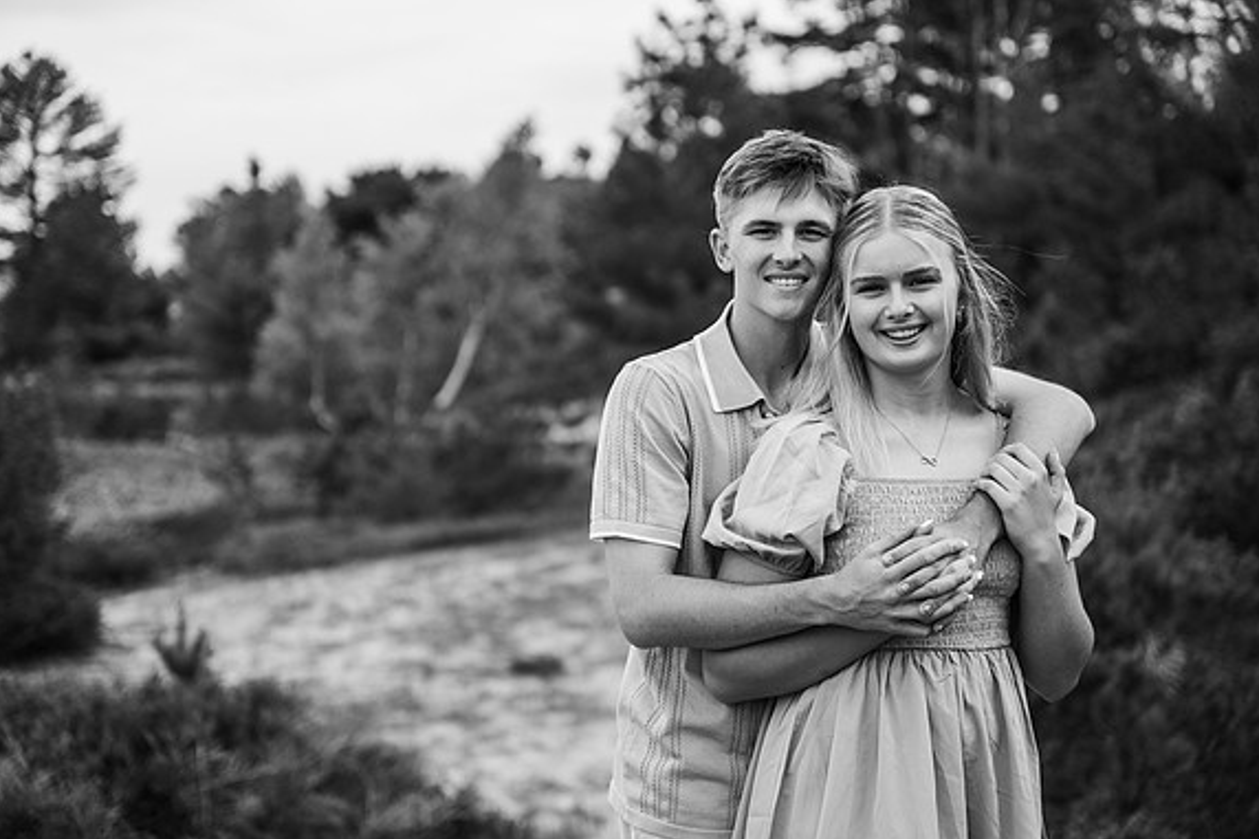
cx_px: 627
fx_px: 2482
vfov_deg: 19.2
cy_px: 424
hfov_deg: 28.5
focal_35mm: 71
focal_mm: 70
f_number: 2.8
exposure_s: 1/1000
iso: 320
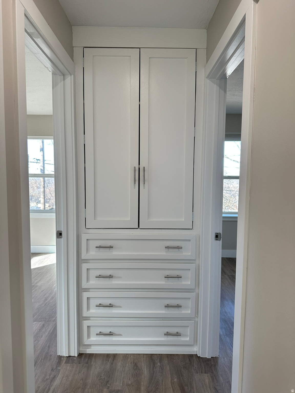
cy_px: 196
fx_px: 273
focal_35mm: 24
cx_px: 148
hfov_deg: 56.8
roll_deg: -1.2
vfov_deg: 71.6
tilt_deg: -4.5
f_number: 1.78
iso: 80
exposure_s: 1/161
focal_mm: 6.86
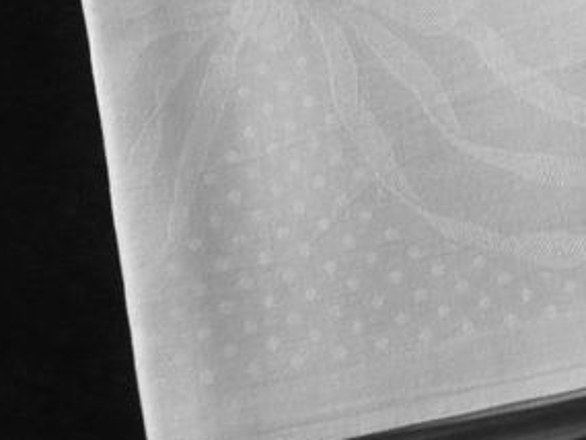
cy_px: 38
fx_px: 1456
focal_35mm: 86
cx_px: 615
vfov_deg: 16.9
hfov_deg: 21.8
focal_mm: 5.8
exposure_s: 1/500
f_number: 2.8
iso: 400
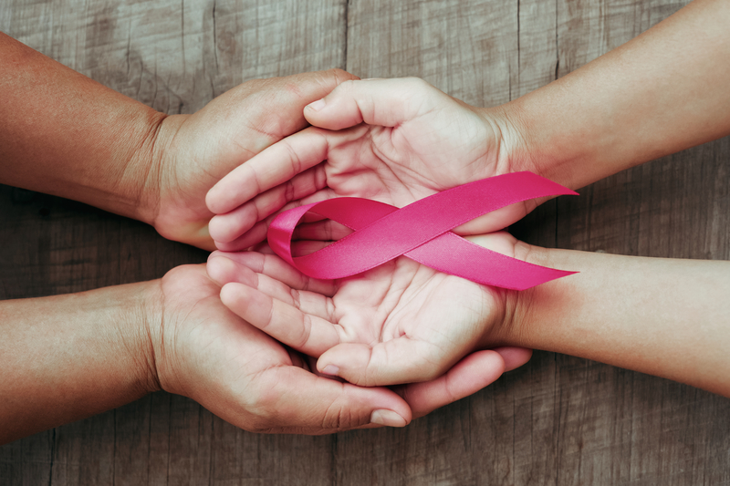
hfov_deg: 39.6
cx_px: 365
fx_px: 1014
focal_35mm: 50
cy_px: 243
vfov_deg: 27.0
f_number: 4
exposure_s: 1/2000
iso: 640
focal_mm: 50
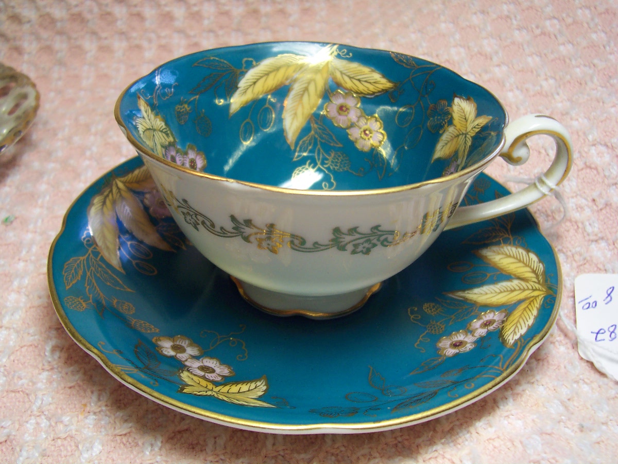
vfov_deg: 38.7
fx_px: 661
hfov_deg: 50.1
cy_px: 232
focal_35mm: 37
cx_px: 309
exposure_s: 1/45
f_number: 2.8
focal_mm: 5.6
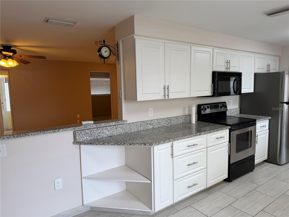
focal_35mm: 24
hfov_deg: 71.6
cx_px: 144
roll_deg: +1.6
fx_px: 200
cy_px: 108
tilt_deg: -6.4
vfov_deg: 56.8
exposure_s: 1/120
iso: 64
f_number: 1.78
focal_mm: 6.76
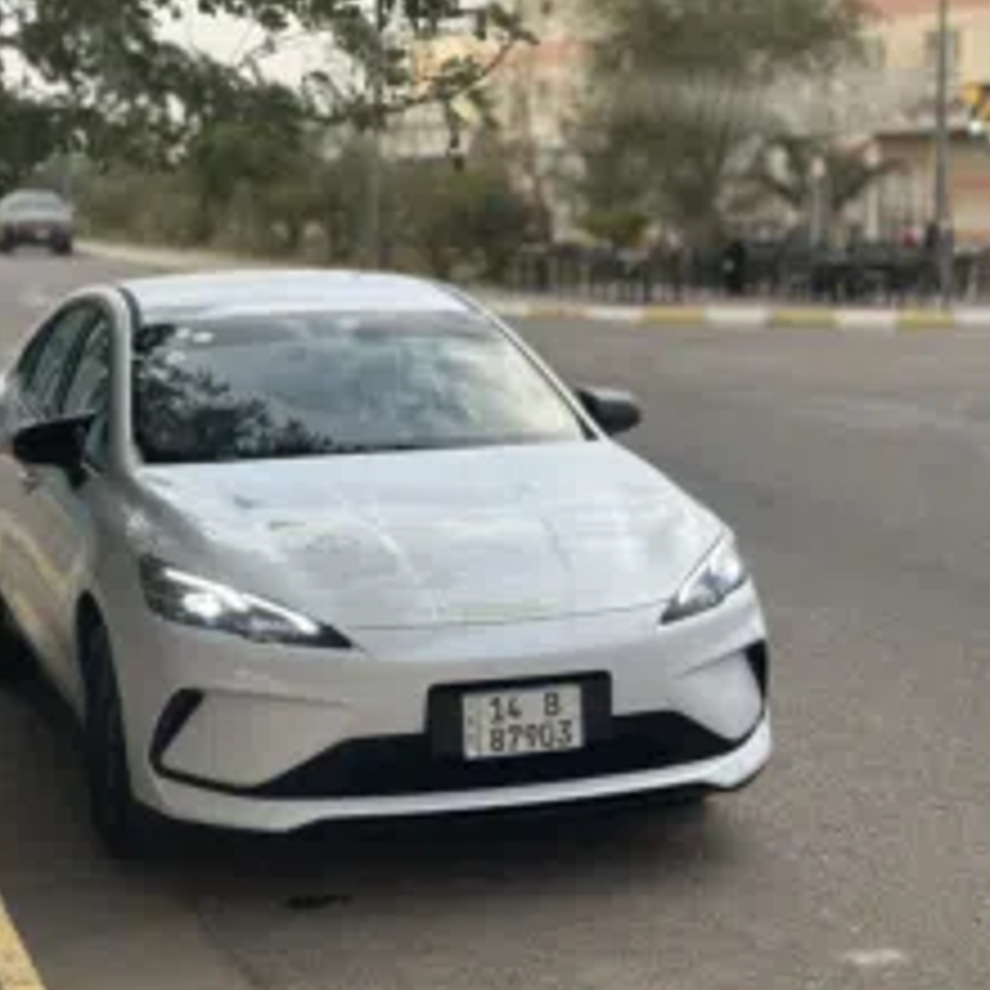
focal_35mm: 77
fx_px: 2491
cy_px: 176
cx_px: 405
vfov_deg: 22.1
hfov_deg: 22.4
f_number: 1.78
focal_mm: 6.86
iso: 80
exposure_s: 1/458
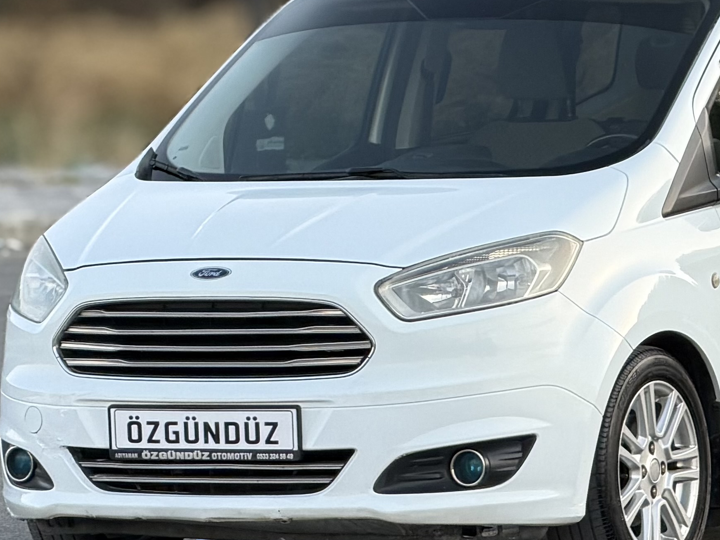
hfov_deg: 11.7
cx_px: 563
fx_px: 3515
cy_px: 200
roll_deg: -0.2
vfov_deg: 8.8
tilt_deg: +0.4
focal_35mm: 169
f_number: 2.8
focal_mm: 16.89
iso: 50
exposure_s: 1/291
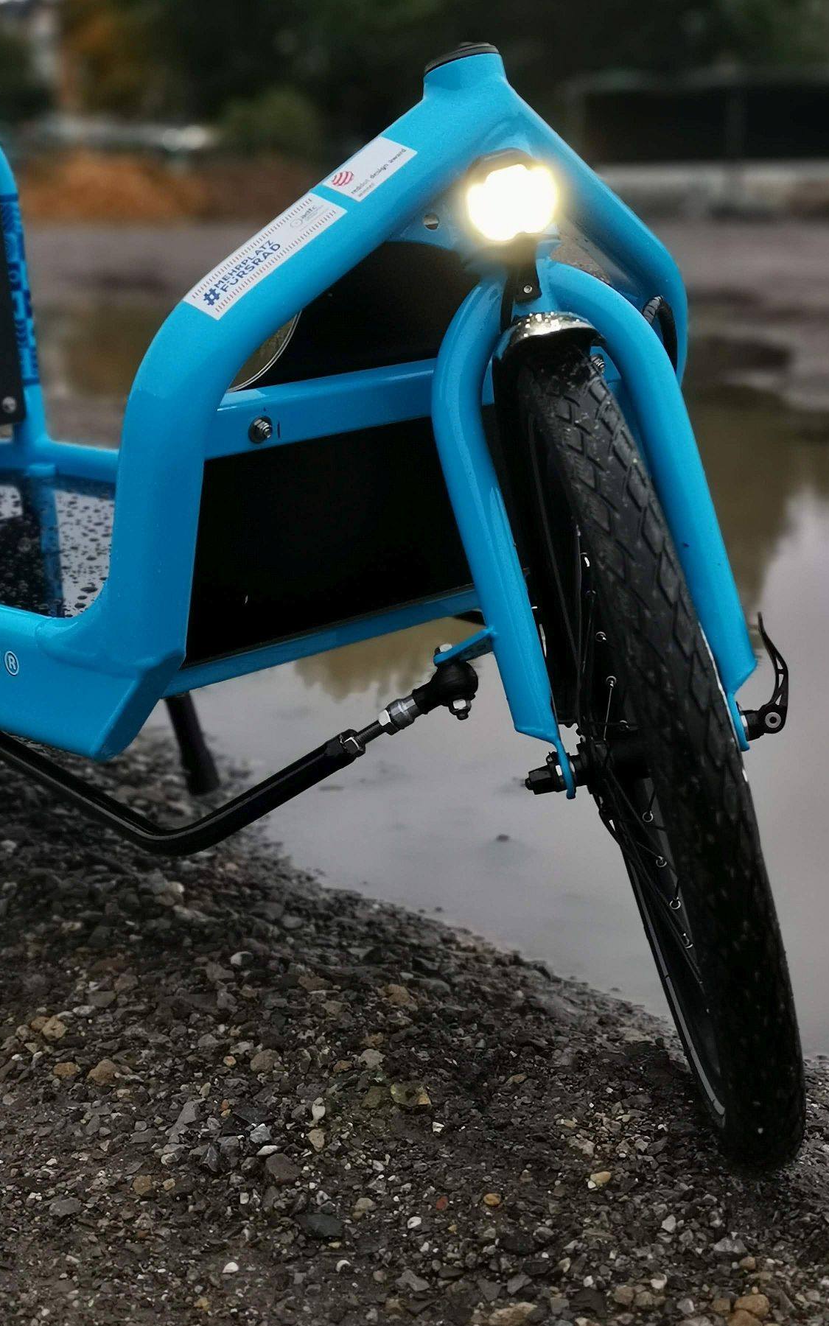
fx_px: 2097
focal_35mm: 58
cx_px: 433
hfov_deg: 22.4
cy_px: 659
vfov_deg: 35.1
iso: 160
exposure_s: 1/50
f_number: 4
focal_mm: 5.58
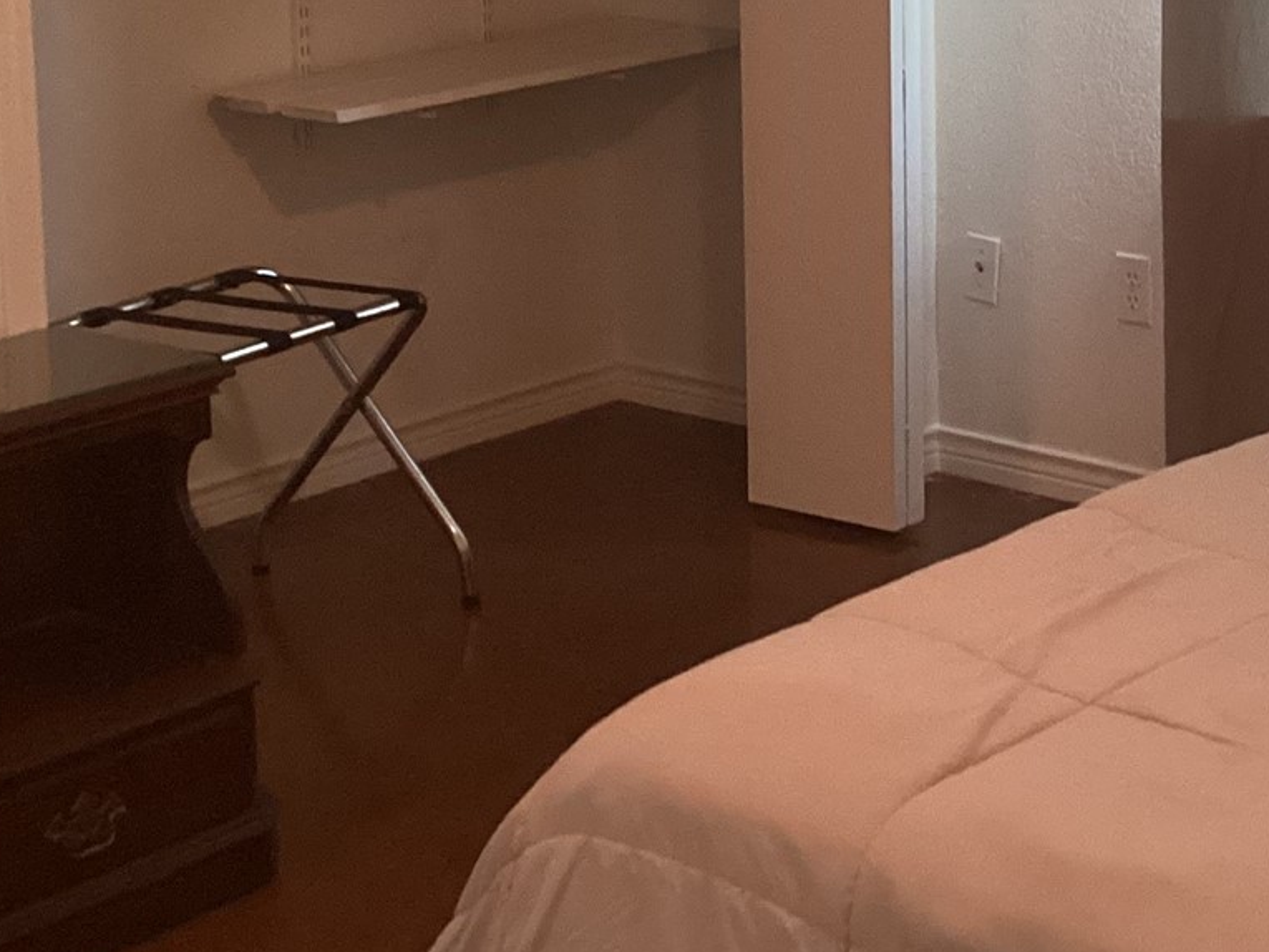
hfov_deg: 23.3
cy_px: -15
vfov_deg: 17.3
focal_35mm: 83
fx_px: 3043
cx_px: 984
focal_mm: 3.3
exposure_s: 1/40
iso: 320
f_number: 2.4
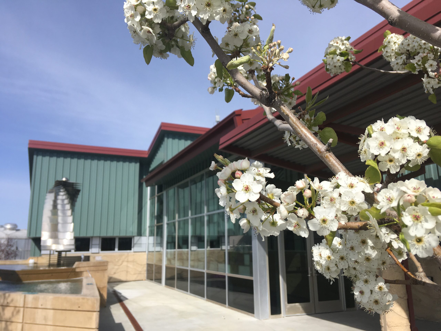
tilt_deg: +13.4
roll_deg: +0.3
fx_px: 369
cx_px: 220
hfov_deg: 61.7
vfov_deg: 48.2
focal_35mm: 29
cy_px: 166
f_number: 2.2
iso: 25
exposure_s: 1/1789
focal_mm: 4.15
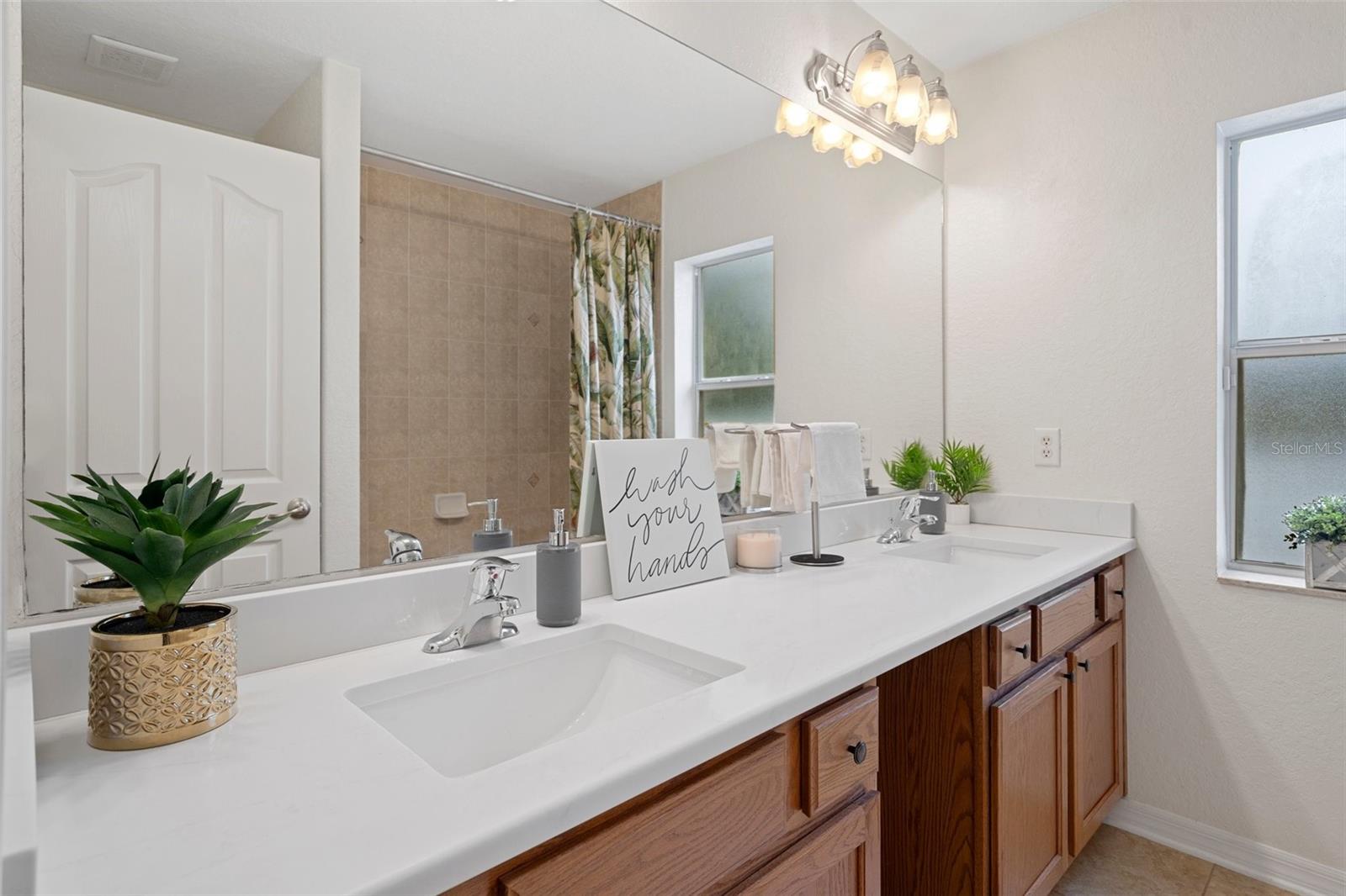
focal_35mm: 17
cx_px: 673
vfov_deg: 70.4
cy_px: 448
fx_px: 635
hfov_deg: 93.3
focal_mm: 17
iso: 320
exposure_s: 1/3
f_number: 8
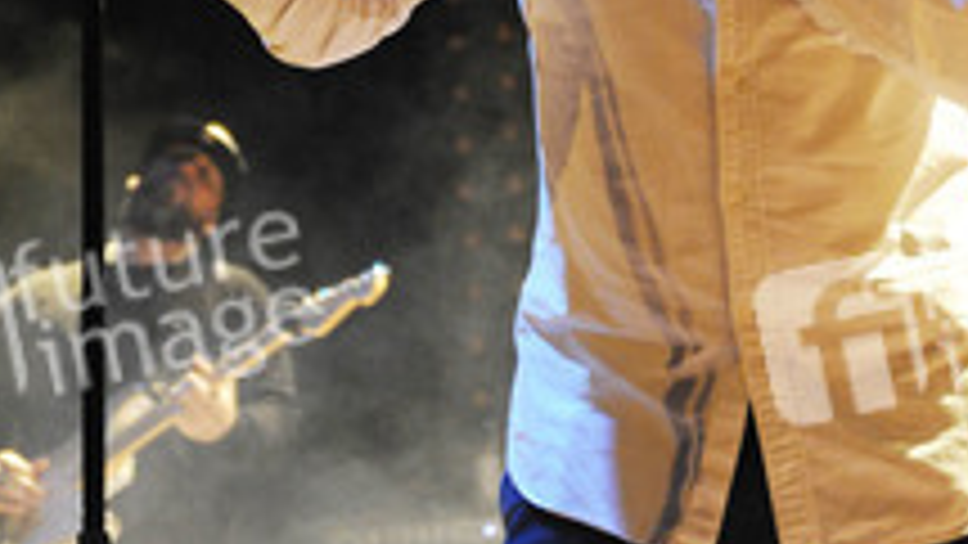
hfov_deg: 25.8
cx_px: 579
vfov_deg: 14.6
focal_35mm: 82
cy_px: 94
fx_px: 2105
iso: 6400
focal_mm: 42
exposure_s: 1/125
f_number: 2.8
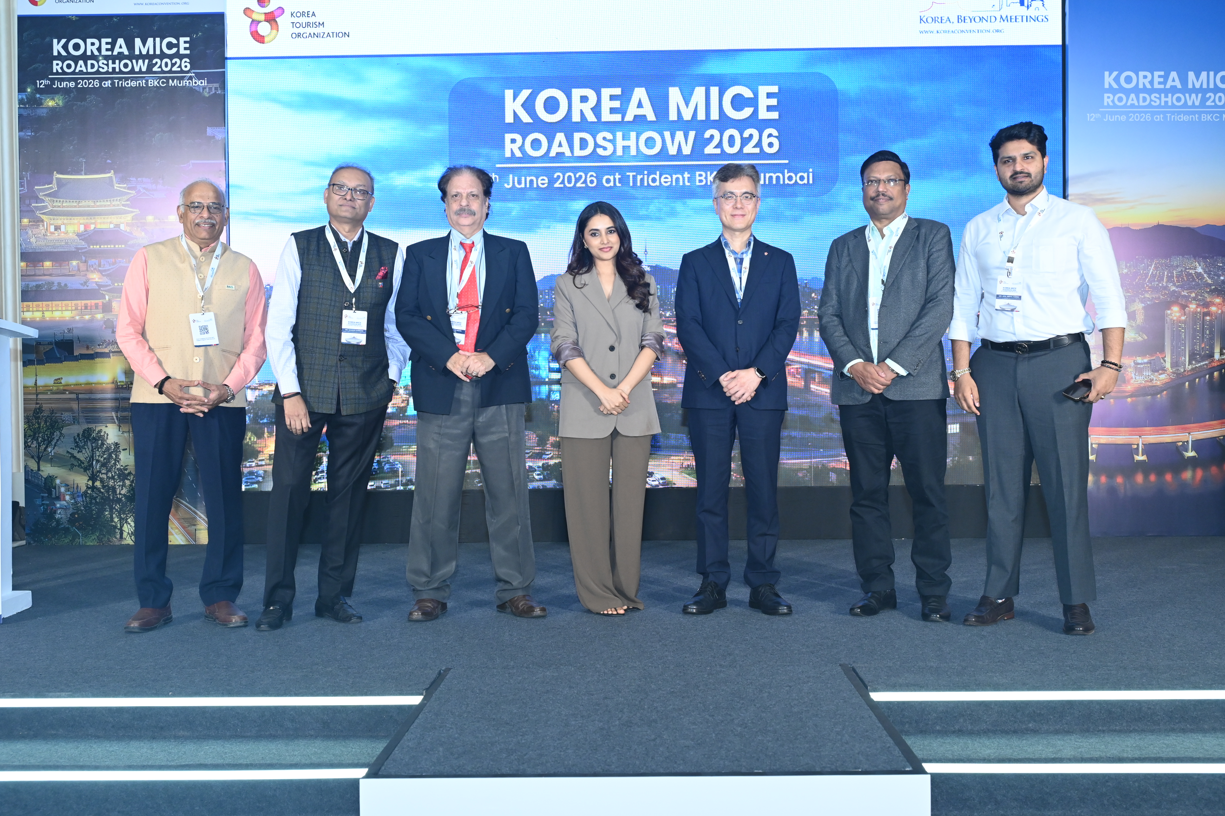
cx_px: 612
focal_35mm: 39
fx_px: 1327
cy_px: 408
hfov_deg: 49.6
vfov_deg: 34.2
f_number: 5.6
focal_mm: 39
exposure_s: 1/160
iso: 2500
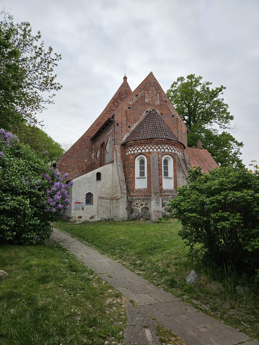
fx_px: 229
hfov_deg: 58.9
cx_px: 130
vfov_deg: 73.9
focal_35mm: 23
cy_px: 172
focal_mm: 5.4
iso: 25
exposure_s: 1/679
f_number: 1.8
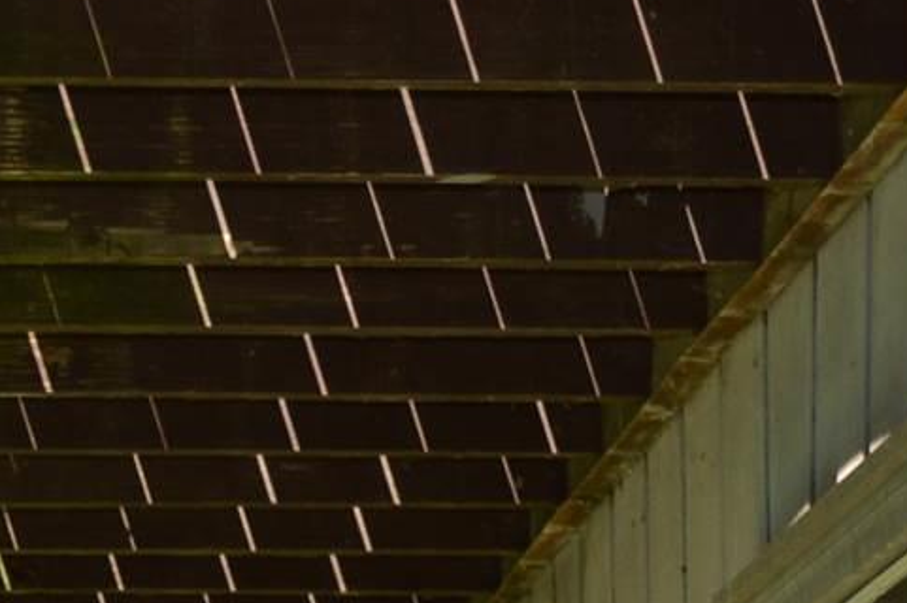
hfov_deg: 8.3
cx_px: 360
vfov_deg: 5.3
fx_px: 6269
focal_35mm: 249
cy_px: 1472
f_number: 4.2
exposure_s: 1/125
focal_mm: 26
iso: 100
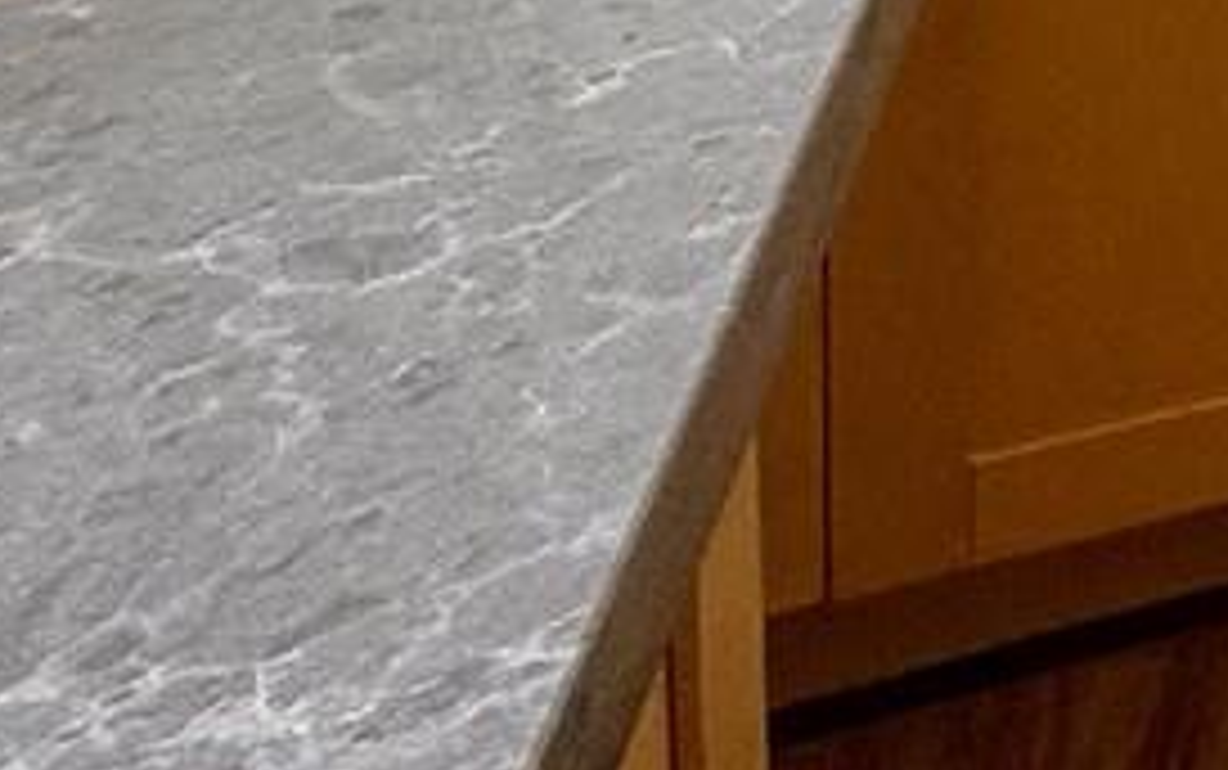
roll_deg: -1.8
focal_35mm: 87
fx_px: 2913
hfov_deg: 13.6
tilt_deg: -1.3
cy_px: -1346
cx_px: 3207
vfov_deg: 11.2
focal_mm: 2.22
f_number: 2.2
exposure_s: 1/120
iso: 100
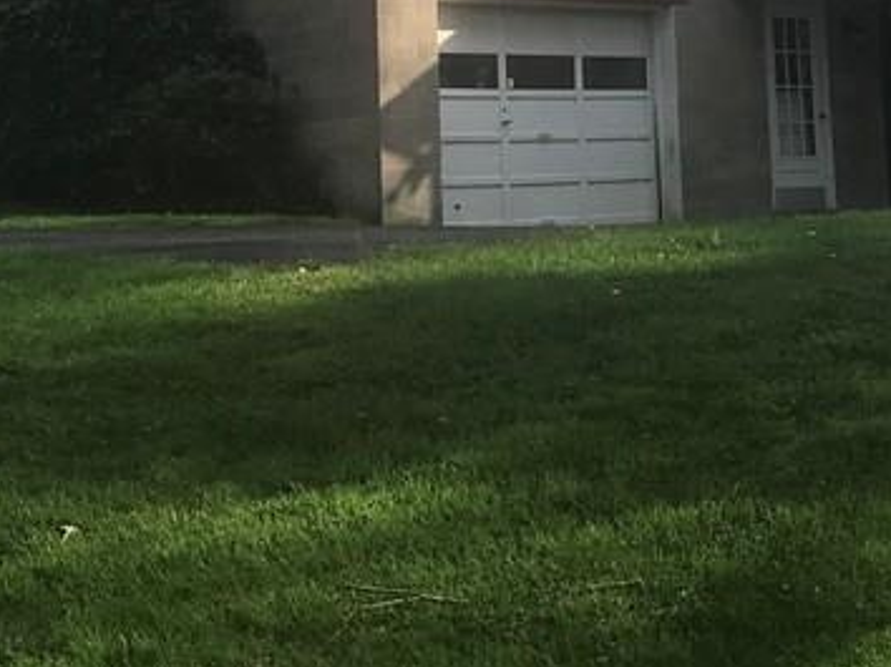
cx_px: 775
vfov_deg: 17.6
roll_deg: +3.3
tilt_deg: +8.3
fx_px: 2083
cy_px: -43
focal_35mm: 81
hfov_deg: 23.6
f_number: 1.8
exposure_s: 1/1880
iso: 20
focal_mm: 3.99
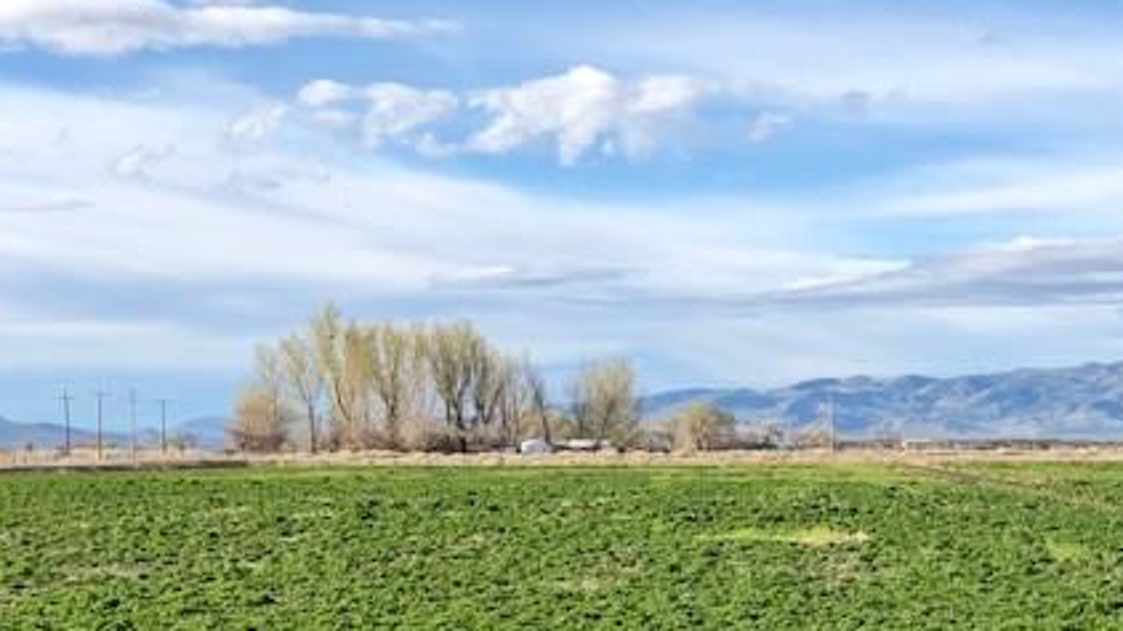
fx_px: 2560
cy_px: 463
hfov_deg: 24.5
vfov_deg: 14.0
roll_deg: +0.0
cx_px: 820
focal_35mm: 86
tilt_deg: -0.9
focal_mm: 6
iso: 16
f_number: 2.4
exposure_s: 1/1033
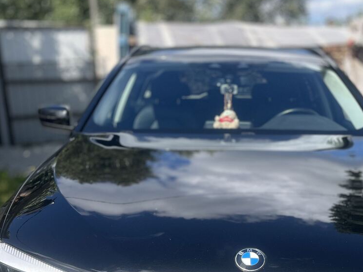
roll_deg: +0.9
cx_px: 211
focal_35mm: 56
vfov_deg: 25.1
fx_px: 587
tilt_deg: -16.9
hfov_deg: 34.3
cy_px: 255
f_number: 1.6
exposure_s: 1/2410
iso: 50
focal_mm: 5.1
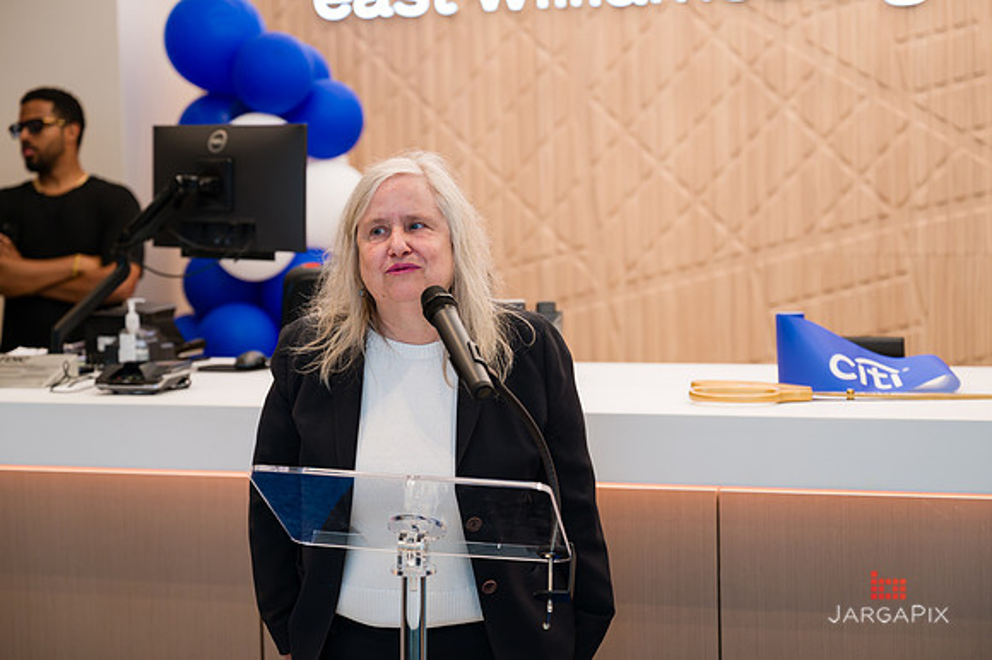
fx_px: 1994
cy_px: 323
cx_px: 506
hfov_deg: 27.9
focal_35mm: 72
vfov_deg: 18.8
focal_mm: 69
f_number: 3.2
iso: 400
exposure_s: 1/200
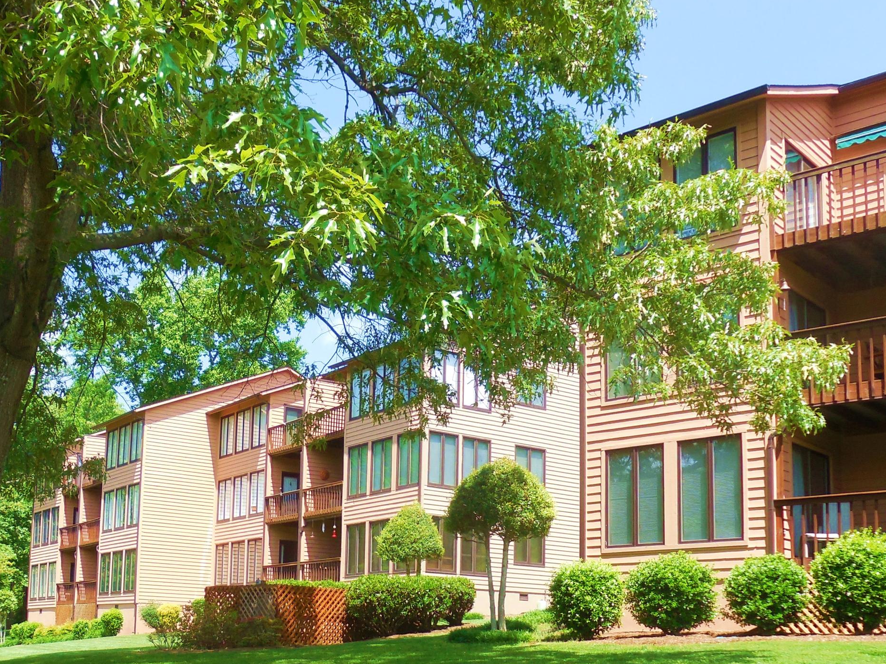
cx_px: 356
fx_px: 1075
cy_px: 523
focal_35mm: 42
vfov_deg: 33.4
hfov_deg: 44.6
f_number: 3.5
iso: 125
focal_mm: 4.6
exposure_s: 1/500
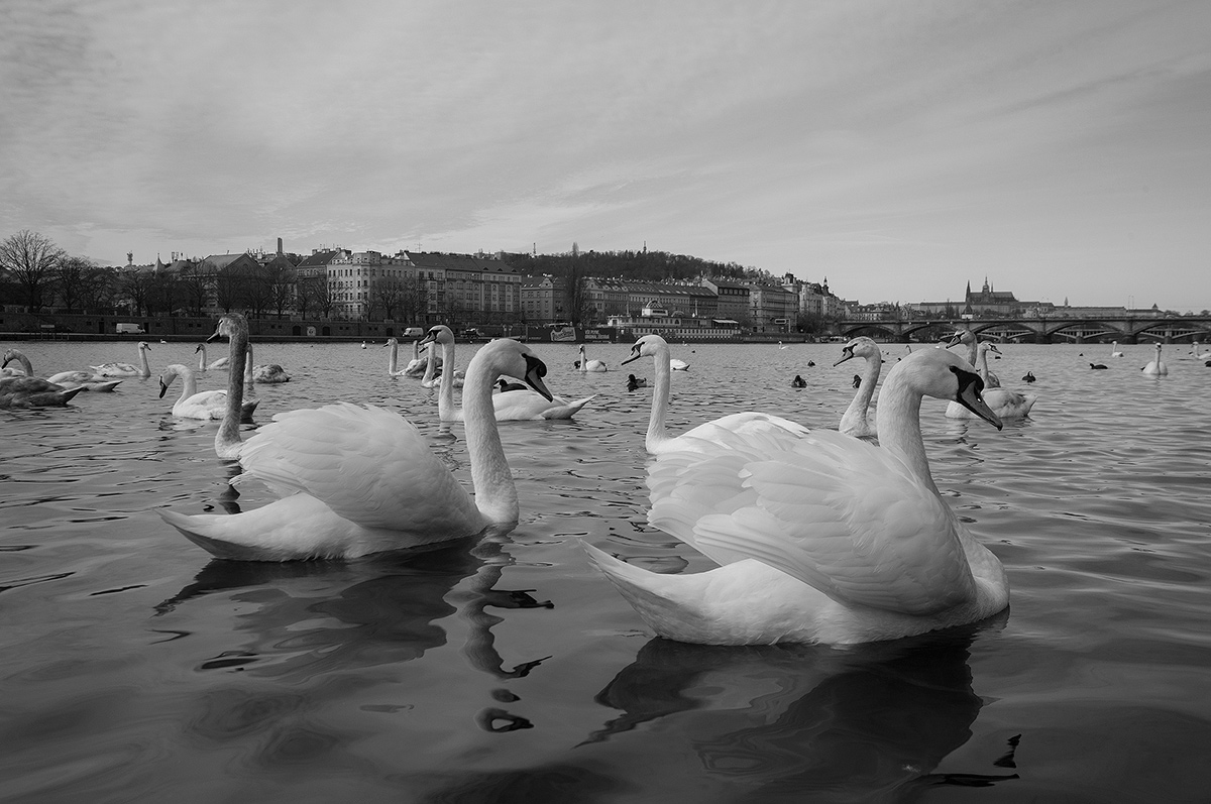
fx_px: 1008
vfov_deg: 43.5
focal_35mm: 30
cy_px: 402
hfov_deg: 62.0
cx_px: 606
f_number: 13
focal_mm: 30
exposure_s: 1/125
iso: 320
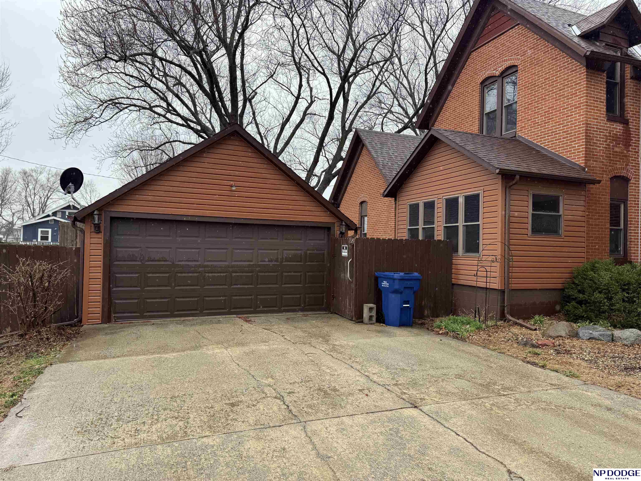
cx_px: 320
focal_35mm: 24
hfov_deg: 71.6
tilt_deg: +1.5
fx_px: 444
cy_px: 240
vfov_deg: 56.8
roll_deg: -1.3
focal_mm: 6.76
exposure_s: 1/695
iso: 100
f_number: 1.78
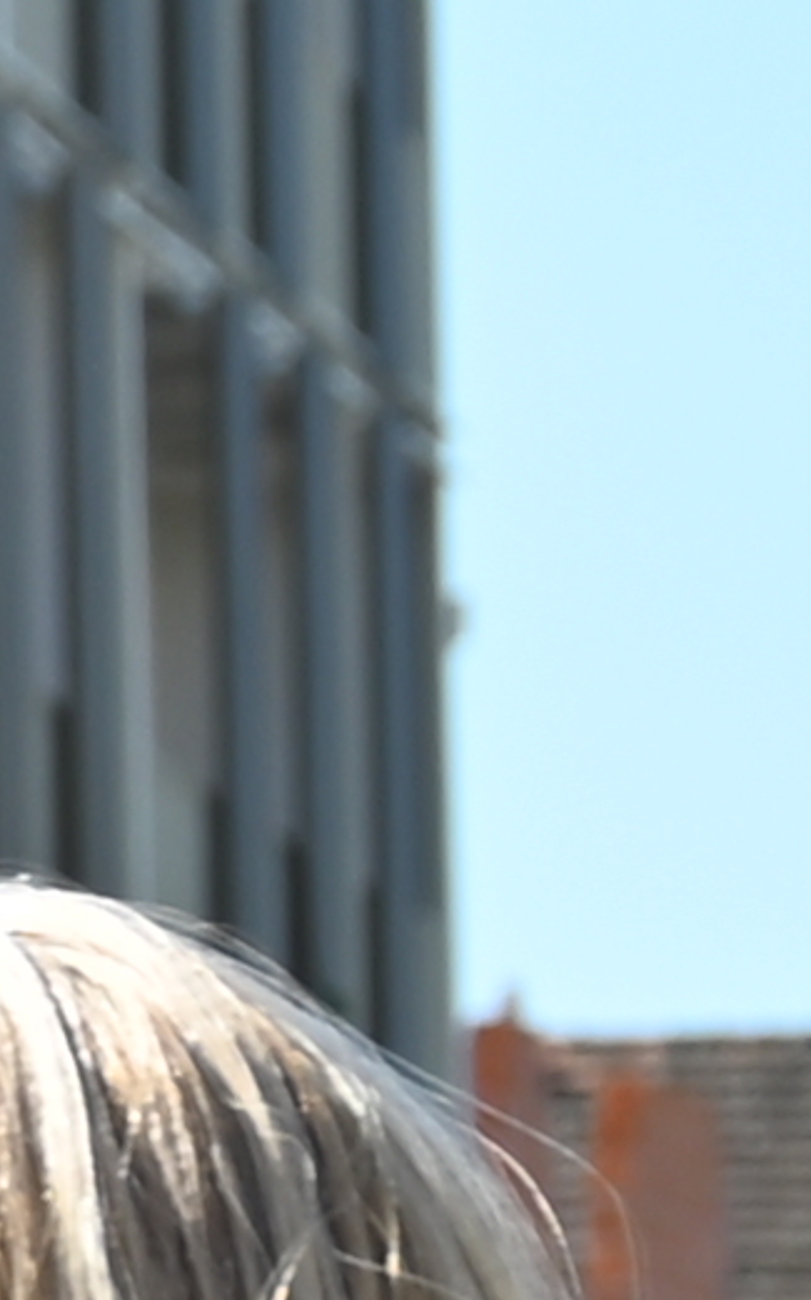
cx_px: -4172
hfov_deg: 2.5
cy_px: 2914
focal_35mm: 483
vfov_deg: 4.3
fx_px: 17104
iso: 100
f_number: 5.6
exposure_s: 1/250
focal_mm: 41
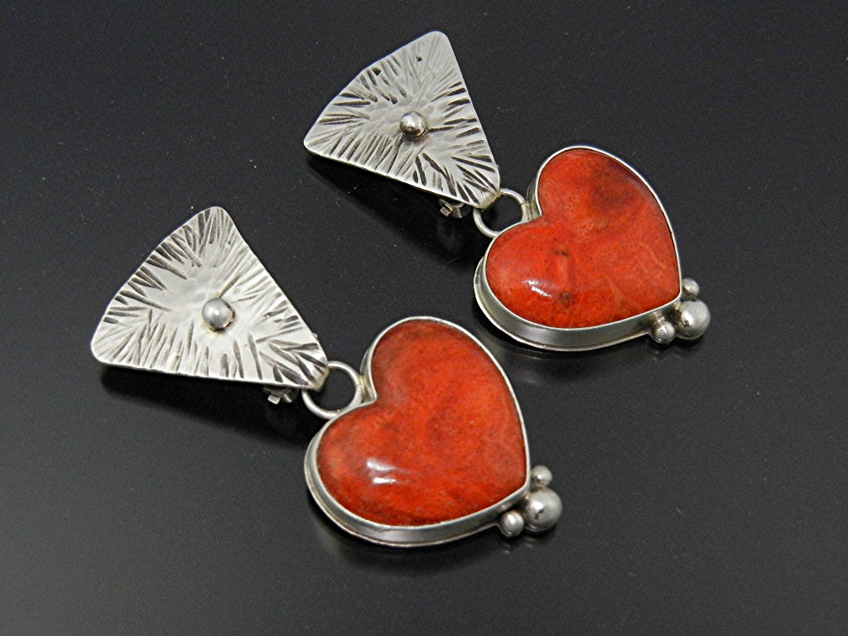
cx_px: 424
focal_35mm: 59
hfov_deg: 32.7
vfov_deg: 24.8
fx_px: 1445
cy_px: 318
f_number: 8
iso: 800
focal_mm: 10.6
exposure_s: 1/30
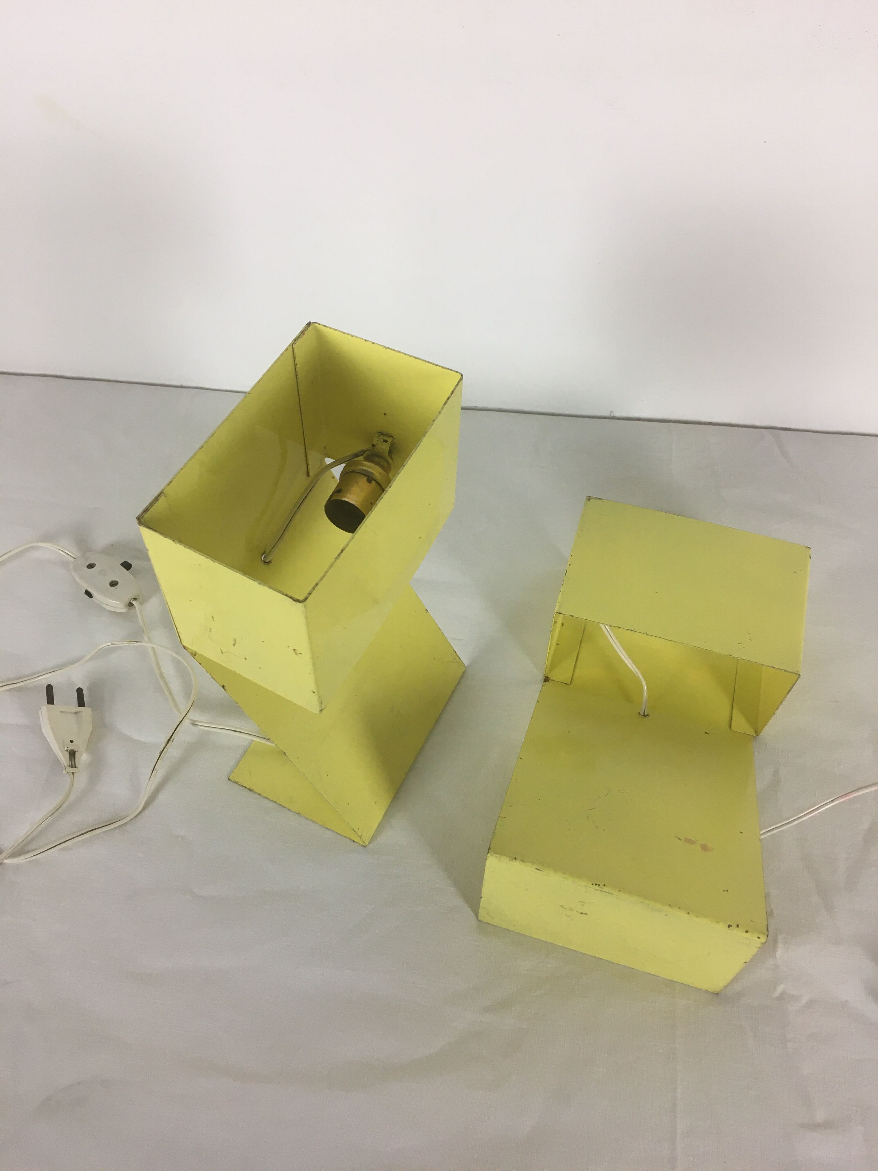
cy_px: 586
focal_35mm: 29
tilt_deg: -55.7
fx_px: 981
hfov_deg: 48.2
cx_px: 439
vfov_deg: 61.7
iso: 40
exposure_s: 1/33
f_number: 2.2
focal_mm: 4.15
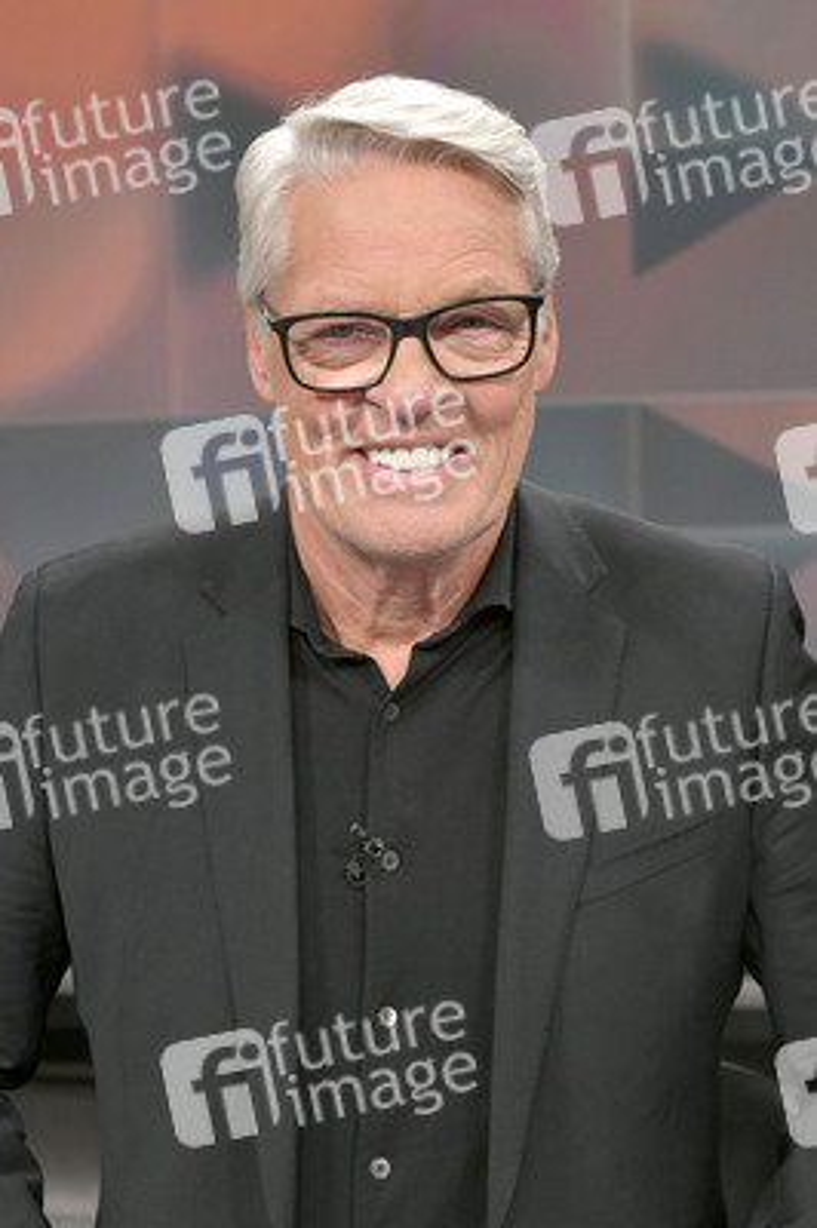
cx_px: 408
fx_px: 1637
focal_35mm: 48
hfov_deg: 28.0
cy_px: 614
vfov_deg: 41.1
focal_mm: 48
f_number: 6.3
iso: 2500
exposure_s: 1/200
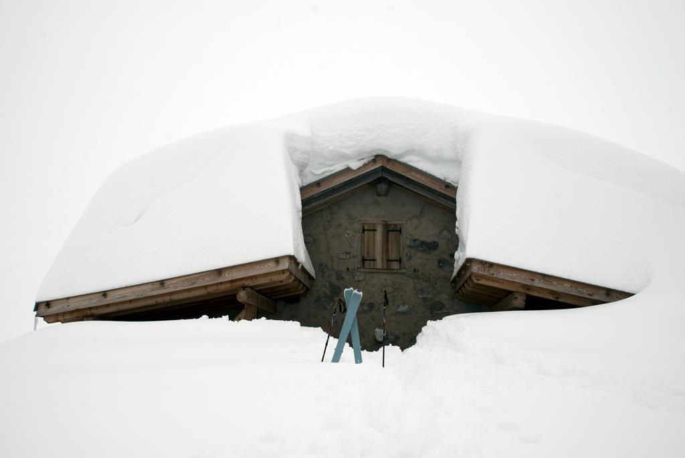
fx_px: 686
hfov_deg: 53.1
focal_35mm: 36
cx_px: 342
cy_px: 229
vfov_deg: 37.0
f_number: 11
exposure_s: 1/160
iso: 100
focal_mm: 24
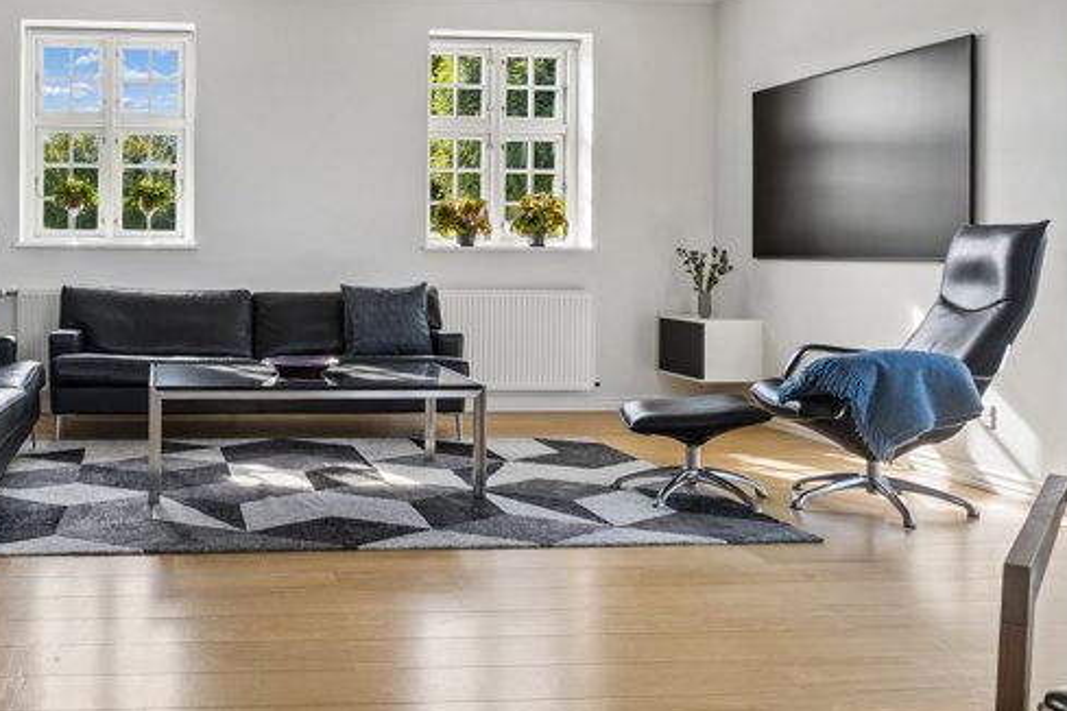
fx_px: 1091
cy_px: 258
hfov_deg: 49.8
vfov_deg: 35.9
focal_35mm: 37
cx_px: 253
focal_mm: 15
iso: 200
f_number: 8
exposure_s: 1/13
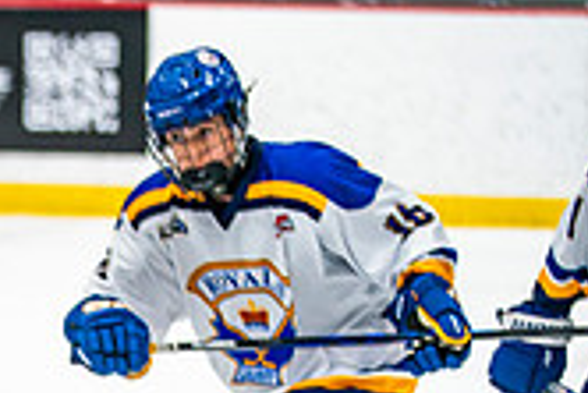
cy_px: 582
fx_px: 5999
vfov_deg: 3.7
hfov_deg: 5.6
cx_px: -287
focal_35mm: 367
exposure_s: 1/640
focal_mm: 105
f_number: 3.2
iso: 640
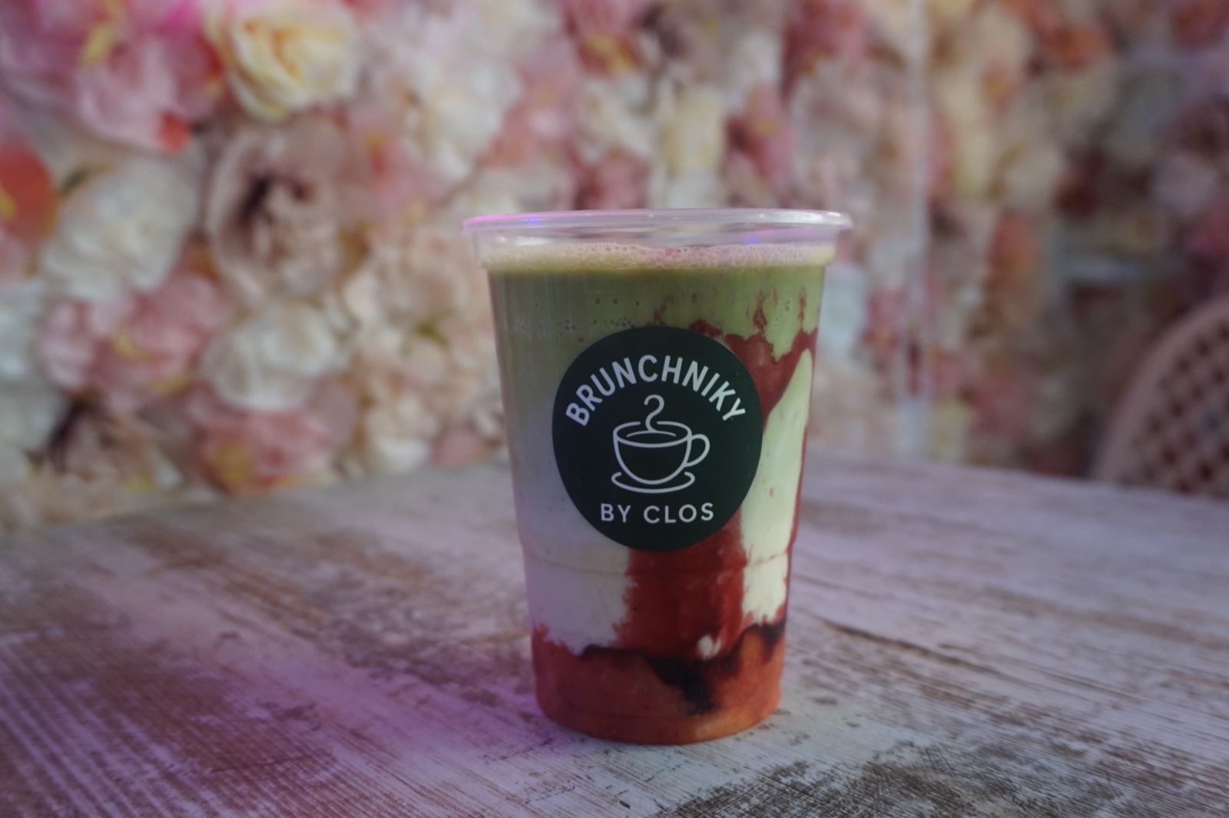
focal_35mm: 30
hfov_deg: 62.0
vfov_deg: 43.6
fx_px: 1024
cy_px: 409
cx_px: 614
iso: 500
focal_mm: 20
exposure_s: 1/60
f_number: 4
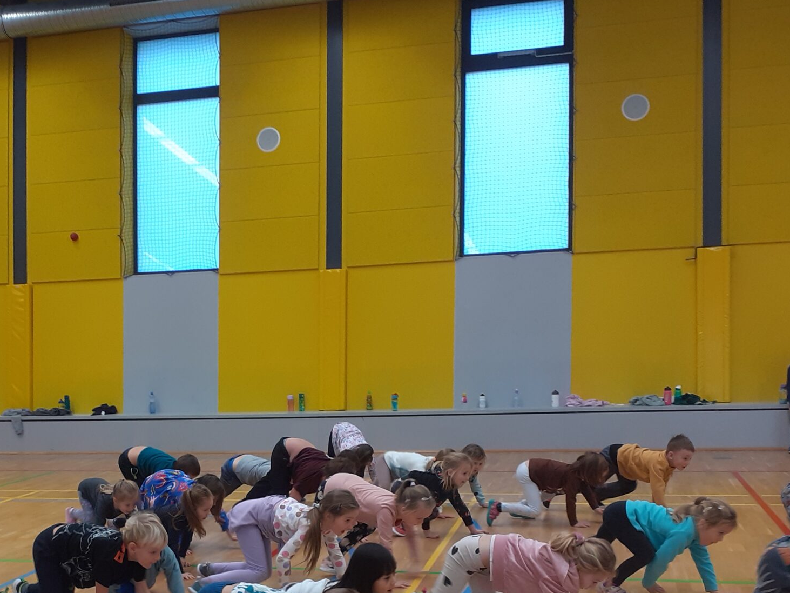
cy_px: 514
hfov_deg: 39.1
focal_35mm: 48
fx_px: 1095
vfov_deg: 29.2
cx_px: 251
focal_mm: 3.6
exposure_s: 1/50
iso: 80
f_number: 1.9
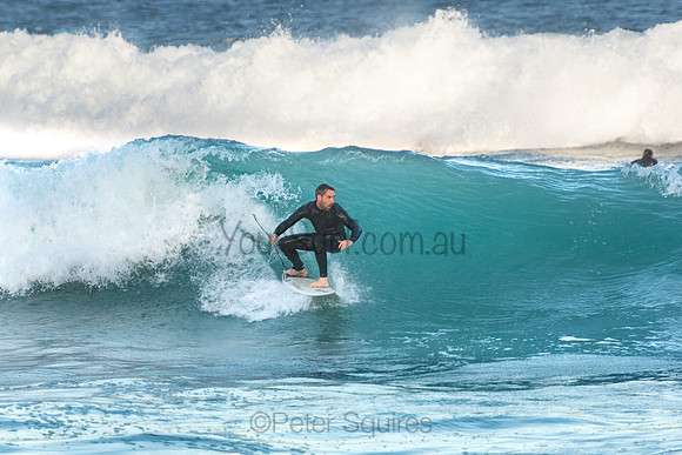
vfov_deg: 2.9
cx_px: 341
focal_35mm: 480
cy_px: 228
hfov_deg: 4.3
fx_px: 9095
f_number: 5.6
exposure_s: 1/800
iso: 360
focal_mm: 320
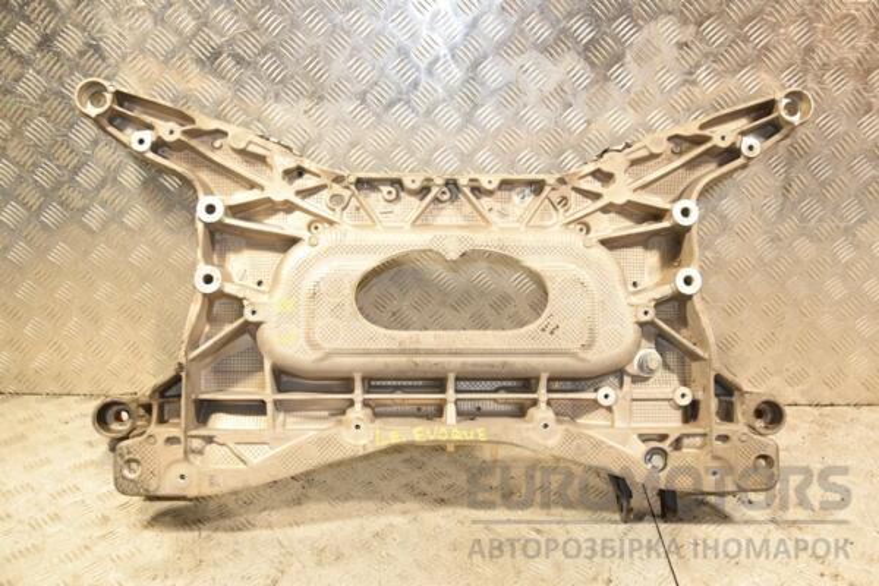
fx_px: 879
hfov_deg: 53.1
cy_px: 293
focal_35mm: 36
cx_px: 440
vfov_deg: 36.9
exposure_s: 1/200
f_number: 5
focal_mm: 24
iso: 800
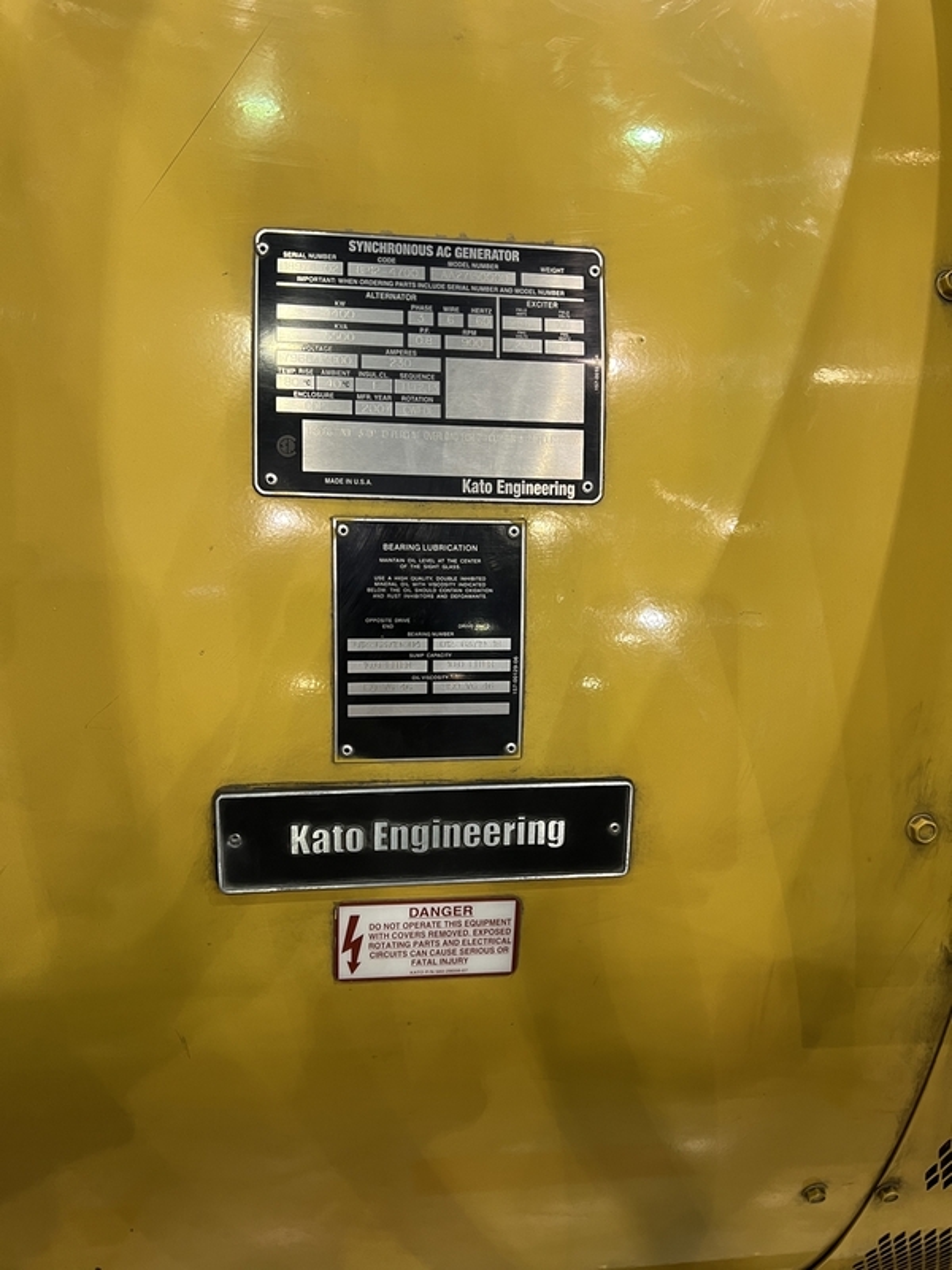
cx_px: 476
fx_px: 953
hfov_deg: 53.1
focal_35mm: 26
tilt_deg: -45.0
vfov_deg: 67.3
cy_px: 635
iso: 160
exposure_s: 1/60
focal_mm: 5.7
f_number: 1.5
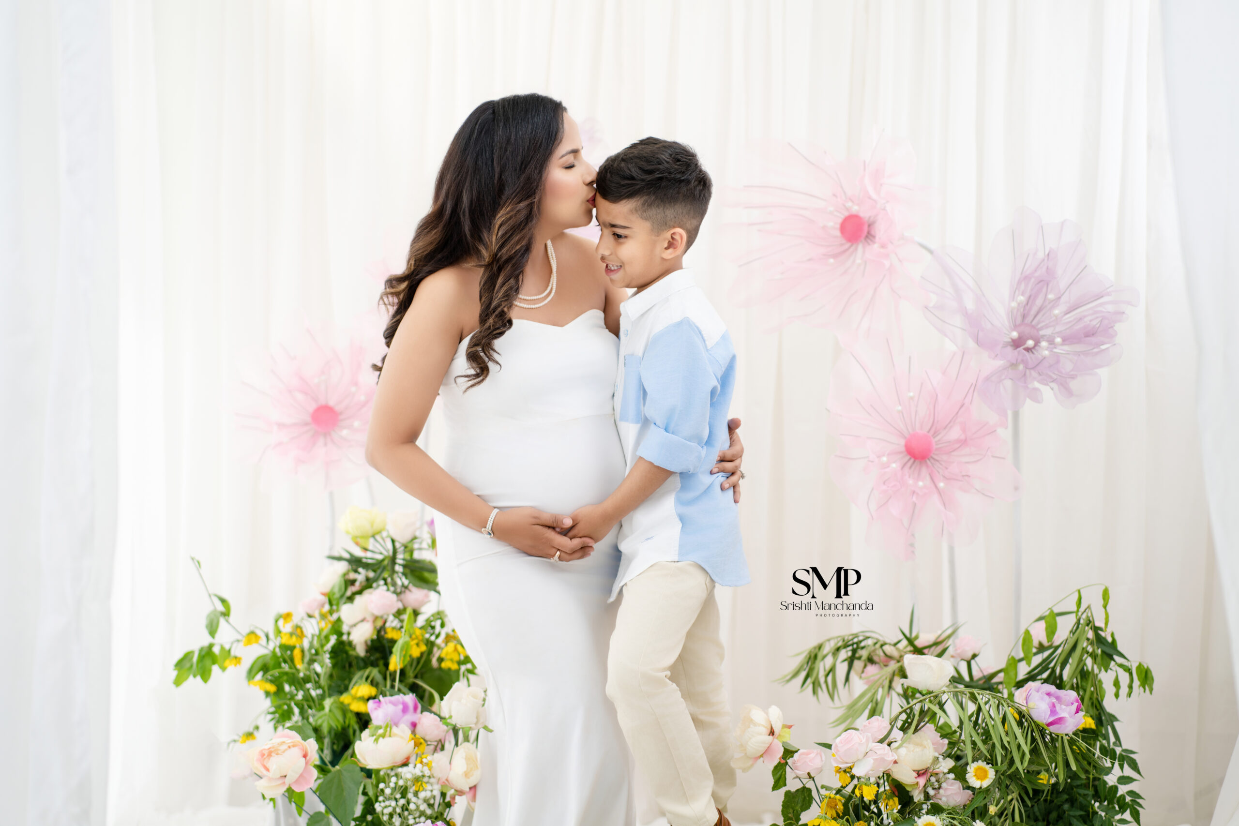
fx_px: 1893
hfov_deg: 36.2
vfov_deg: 24.6
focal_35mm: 55
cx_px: 620
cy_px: 413
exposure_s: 1/100
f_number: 2.2
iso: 100
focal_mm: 55
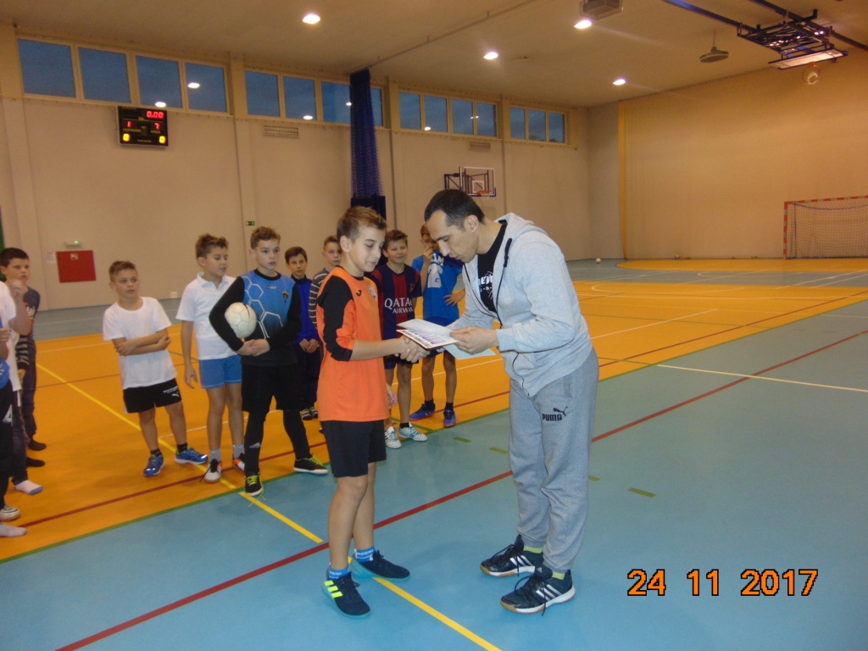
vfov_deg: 54.9
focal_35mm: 25
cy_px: 326
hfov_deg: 69.4
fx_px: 627
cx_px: 434
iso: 200
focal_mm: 4.5
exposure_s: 1/30
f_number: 3
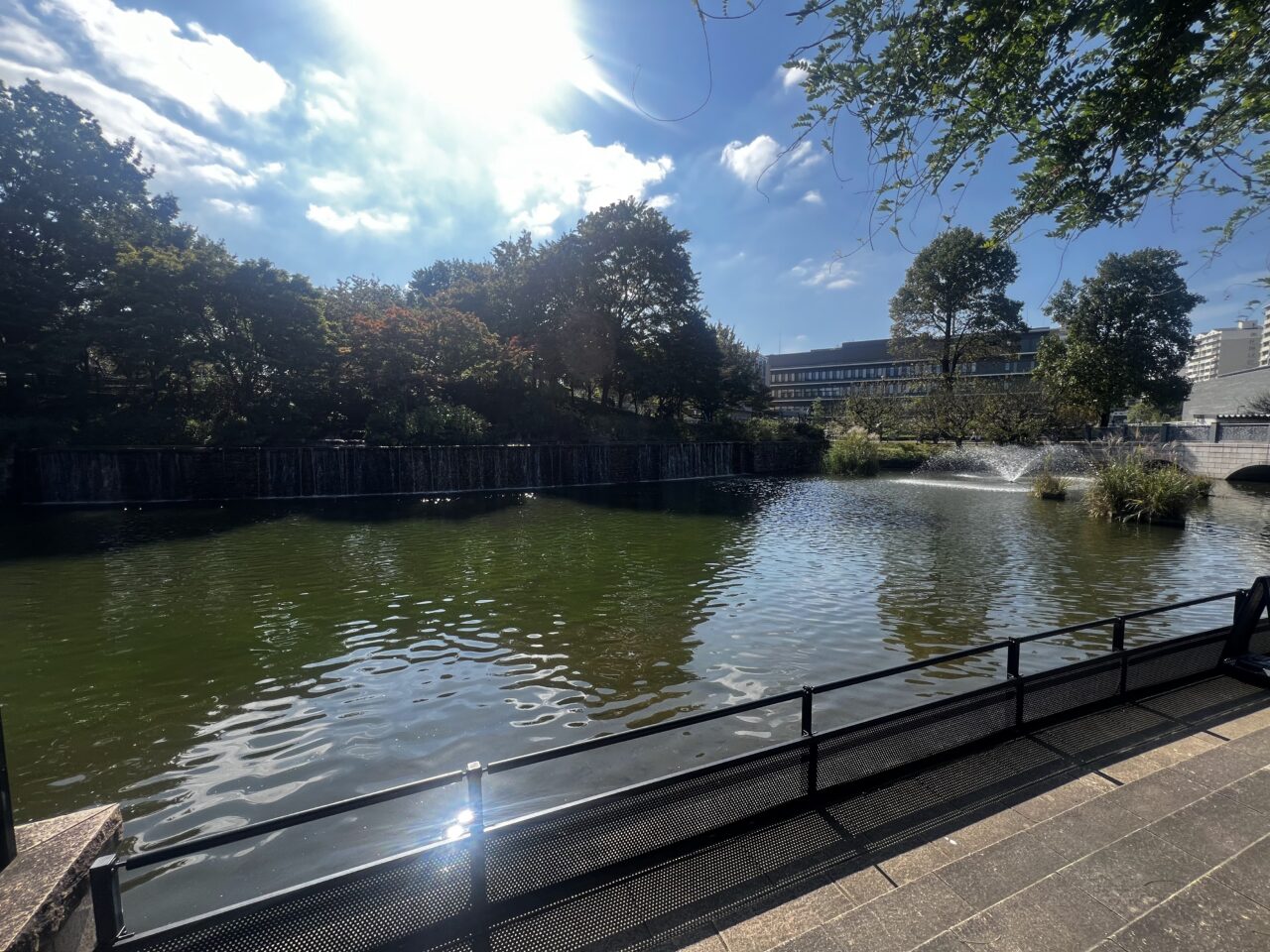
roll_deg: +0.4
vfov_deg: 89.9
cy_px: 476
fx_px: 477
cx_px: 635
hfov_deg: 106.2
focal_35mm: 13
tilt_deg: -5.1
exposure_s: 1/717
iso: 32
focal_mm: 1.57
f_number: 1.8
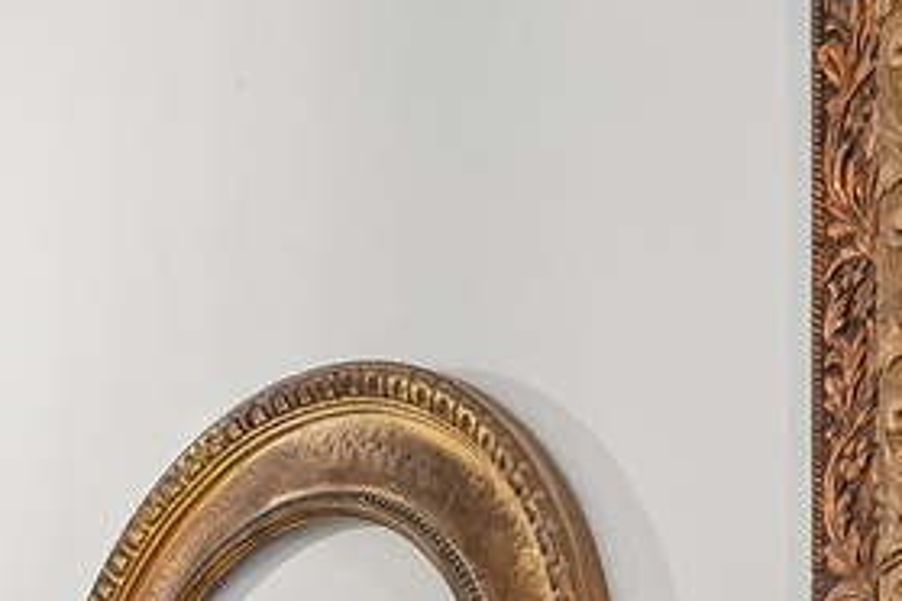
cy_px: 1428
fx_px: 2403
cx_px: -230
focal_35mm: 96
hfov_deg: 19.8
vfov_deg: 11.7
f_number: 8
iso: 400
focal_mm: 16.5
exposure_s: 1/6
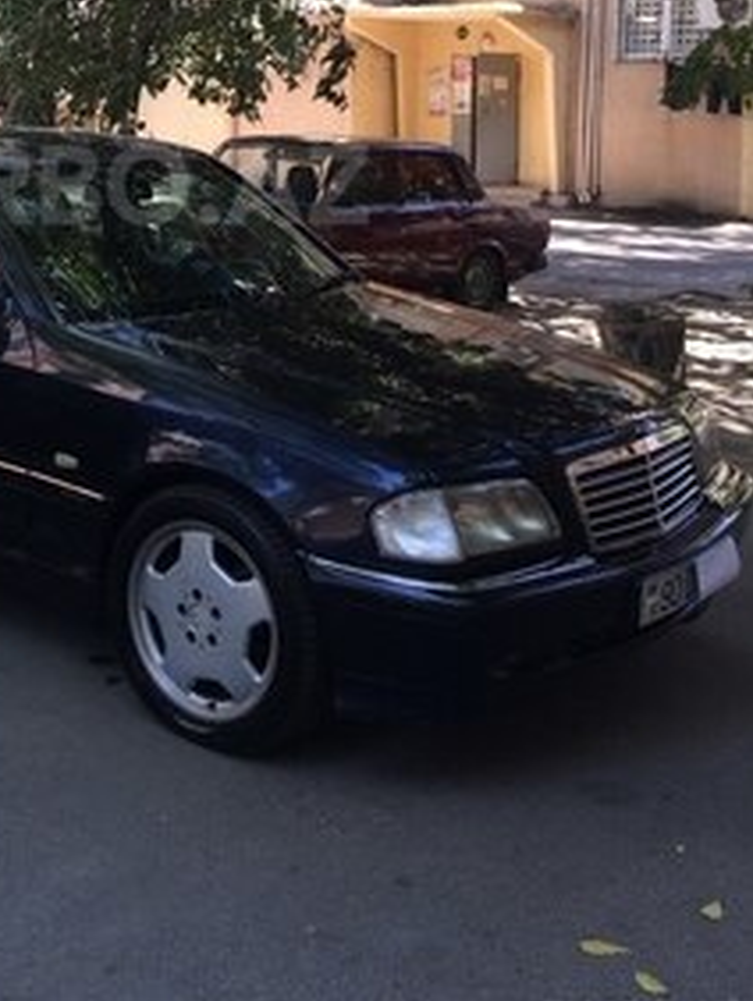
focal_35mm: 51
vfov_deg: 36.1
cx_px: 96
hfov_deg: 27.7
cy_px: 185
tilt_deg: -3.8
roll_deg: +1.5
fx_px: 1477
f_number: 2.2
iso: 32
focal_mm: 4.15
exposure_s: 1/105
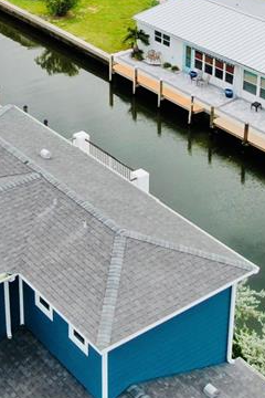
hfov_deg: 19.2
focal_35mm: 71
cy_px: 41
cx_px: 103
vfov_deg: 27.4
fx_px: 784
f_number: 2.8
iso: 100
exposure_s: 1/1000
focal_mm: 4.39
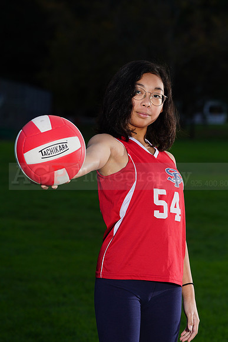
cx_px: 114
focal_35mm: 190
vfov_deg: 10.8
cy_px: 171
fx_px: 1804
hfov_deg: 7.2
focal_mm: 190
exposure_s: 1/250
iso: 200
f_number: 9
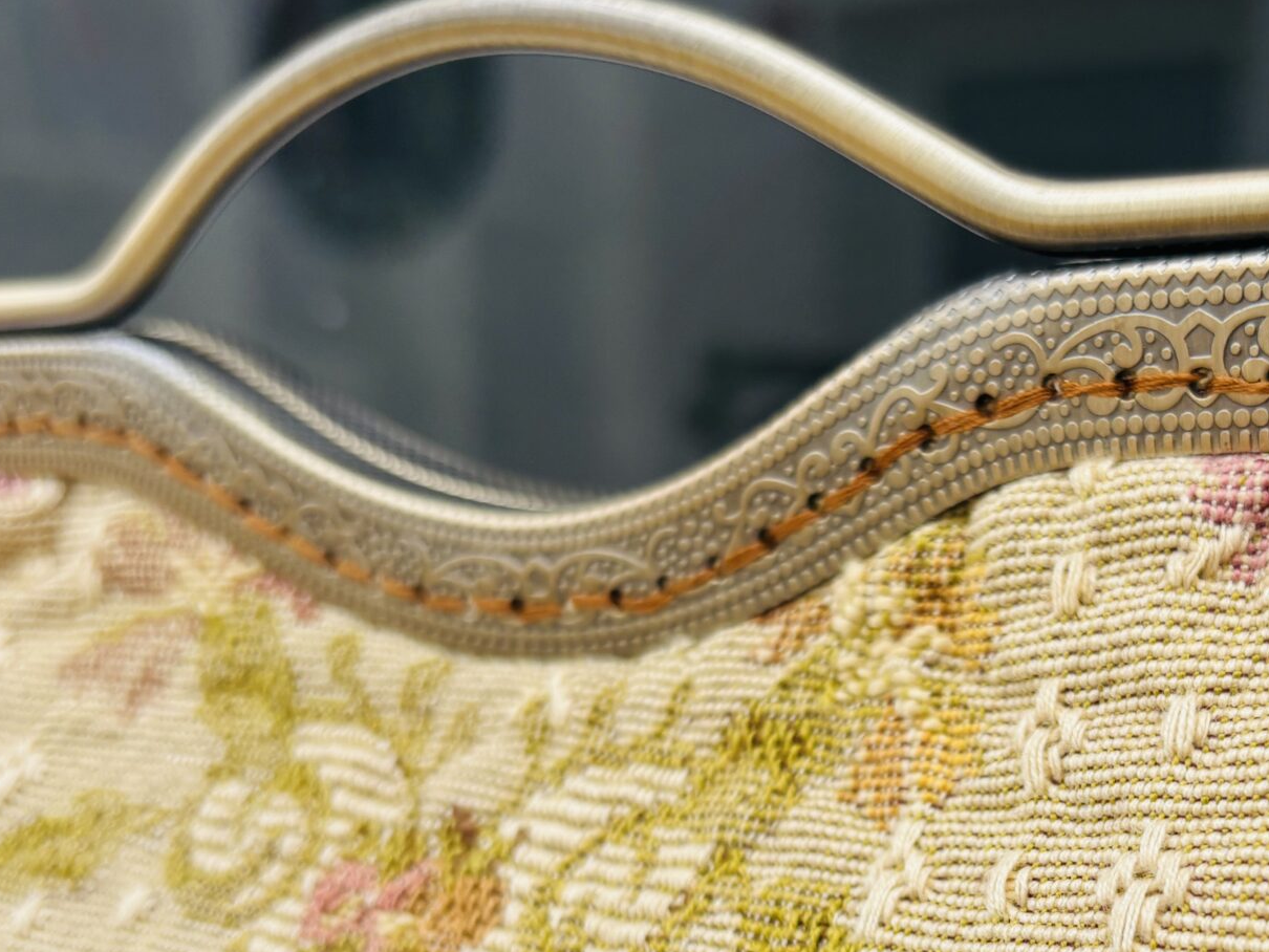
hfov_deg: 34.1
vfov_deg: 25.6
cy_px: 887
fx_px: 2017
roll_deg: +1.0
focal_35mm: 55
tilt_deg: -11.8
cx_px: 981
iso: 50
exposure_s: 1/471
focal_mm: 5.96
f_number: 1.6
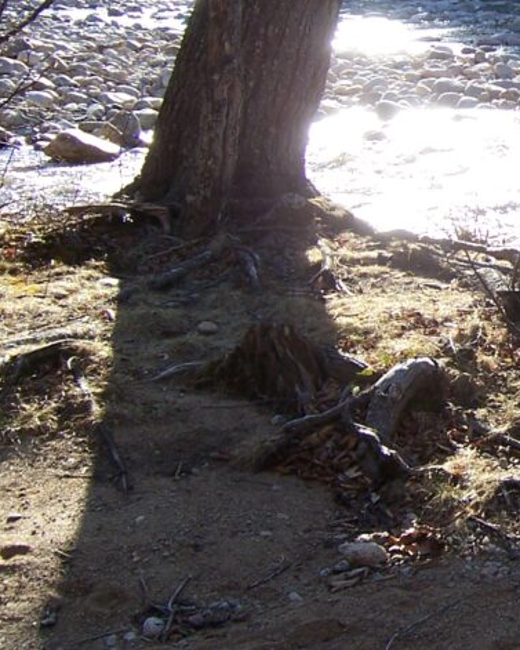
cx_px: 659
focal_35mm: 70
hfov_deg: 20.2
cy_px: 178
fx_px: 1346
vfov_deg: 26.8
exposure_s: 1/250
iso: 80
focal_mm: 5.5
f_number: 3.4
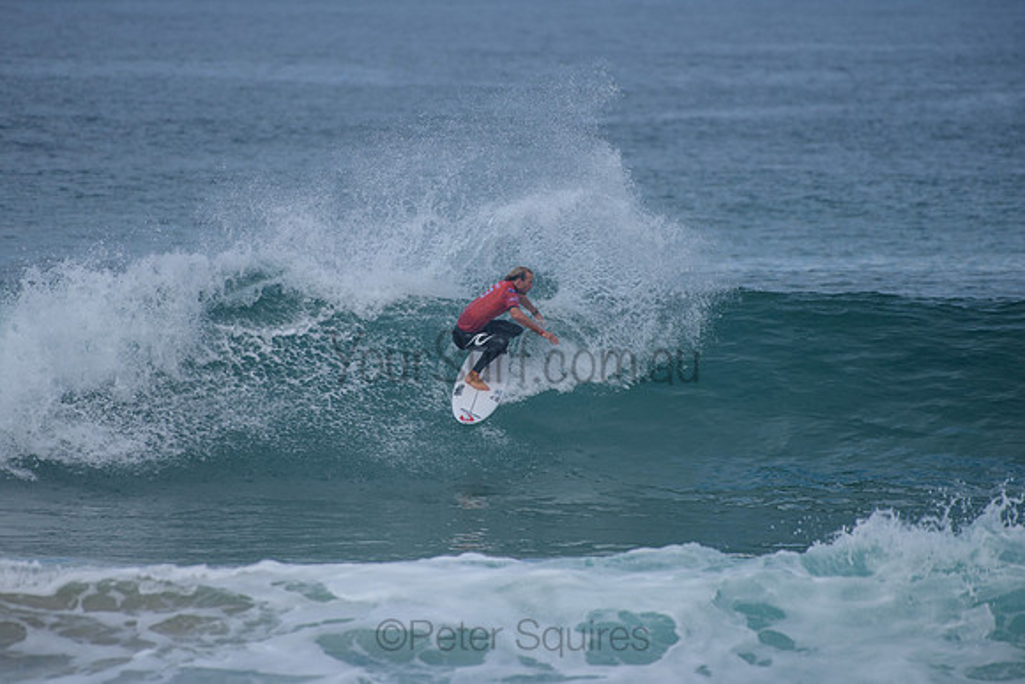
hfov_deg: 3.7
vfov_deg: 2.5
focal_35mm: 552
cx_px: 474
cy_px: 321
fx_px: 15707
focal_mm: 500
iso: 220
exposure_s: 1/2000
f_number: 5.6
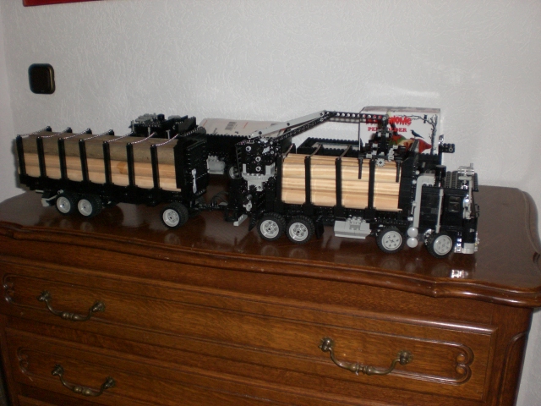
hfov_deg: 49.0
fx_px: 594
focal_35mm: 38
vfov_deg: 37.7
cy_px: 203
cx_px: 270
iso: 200
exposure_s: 1/60
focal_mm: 6.3
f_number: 3.1
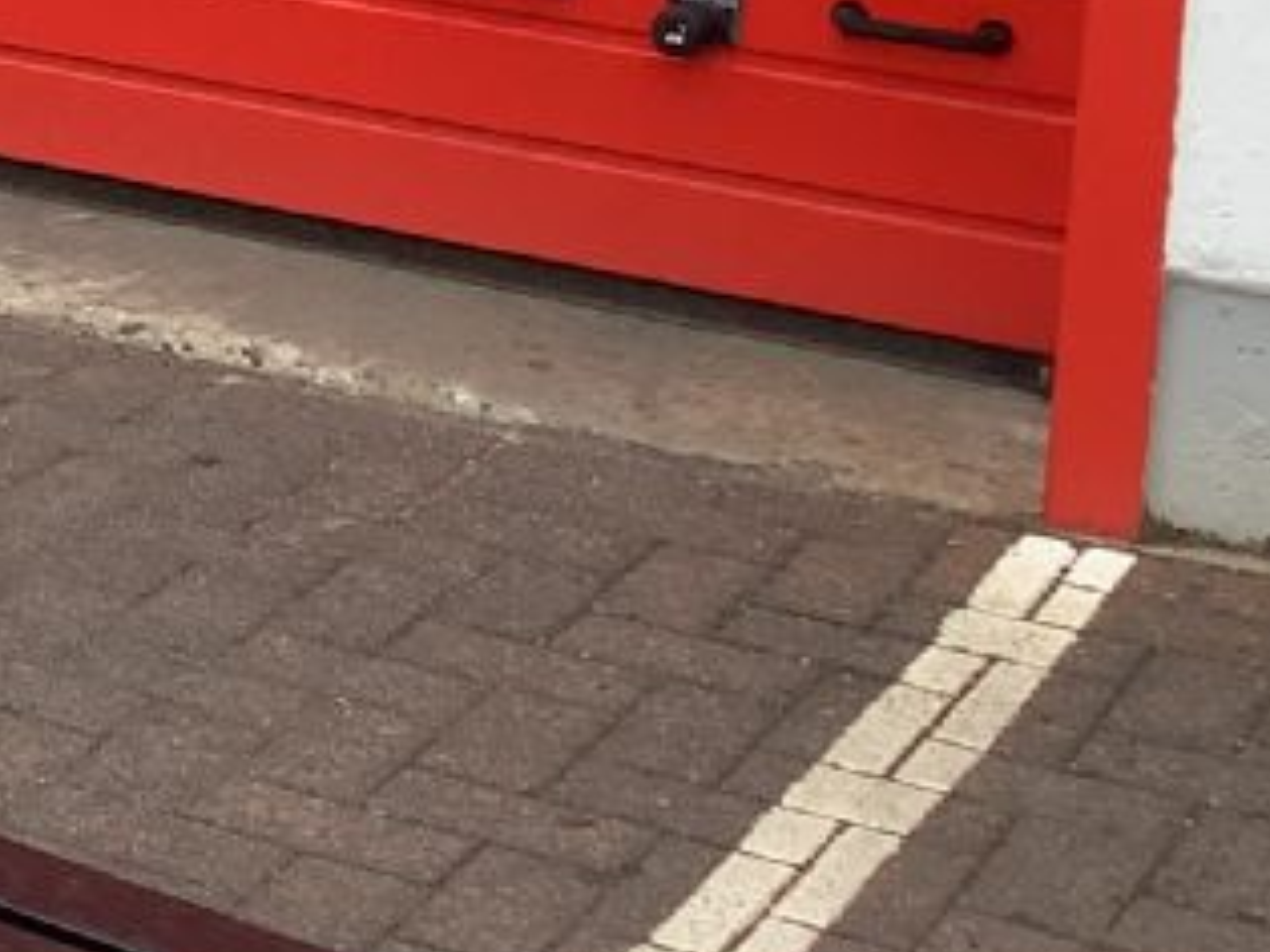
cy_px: -472
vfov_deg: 11.3
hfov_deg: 13.7
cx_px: -1117
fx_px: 4621
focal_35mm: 126
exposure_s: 1/215
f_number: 2.4
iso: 25
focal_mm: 3.3
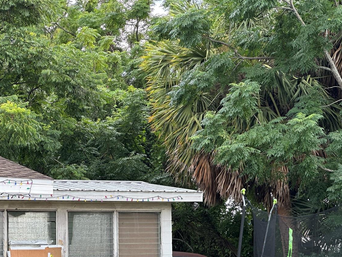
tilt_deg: +3.7
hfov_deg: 17.8
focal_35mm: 110
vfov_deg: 13.4
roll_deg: -0.3
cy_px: 175
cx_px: 120
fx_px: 1087
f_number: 2.8
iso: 32
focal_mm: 9
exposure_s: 1/99
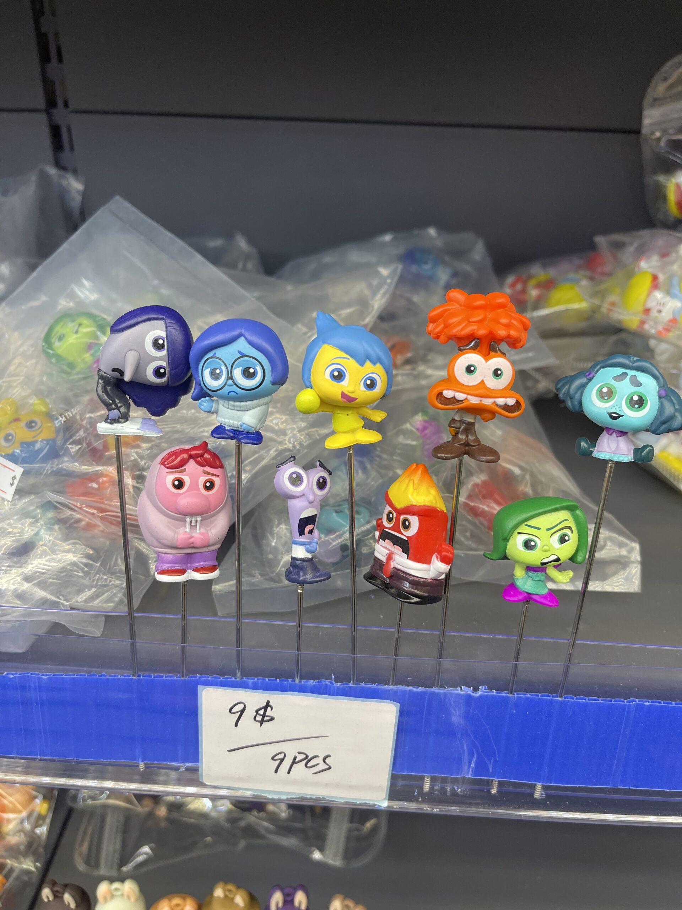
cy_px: 455
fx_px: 657
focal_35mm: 25
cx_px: 341
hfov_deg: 54.9
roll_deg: -1.2
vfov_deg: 69.4
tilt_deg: -31.6
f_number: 1.6
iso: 100
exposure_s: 1/100
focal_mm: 5.1
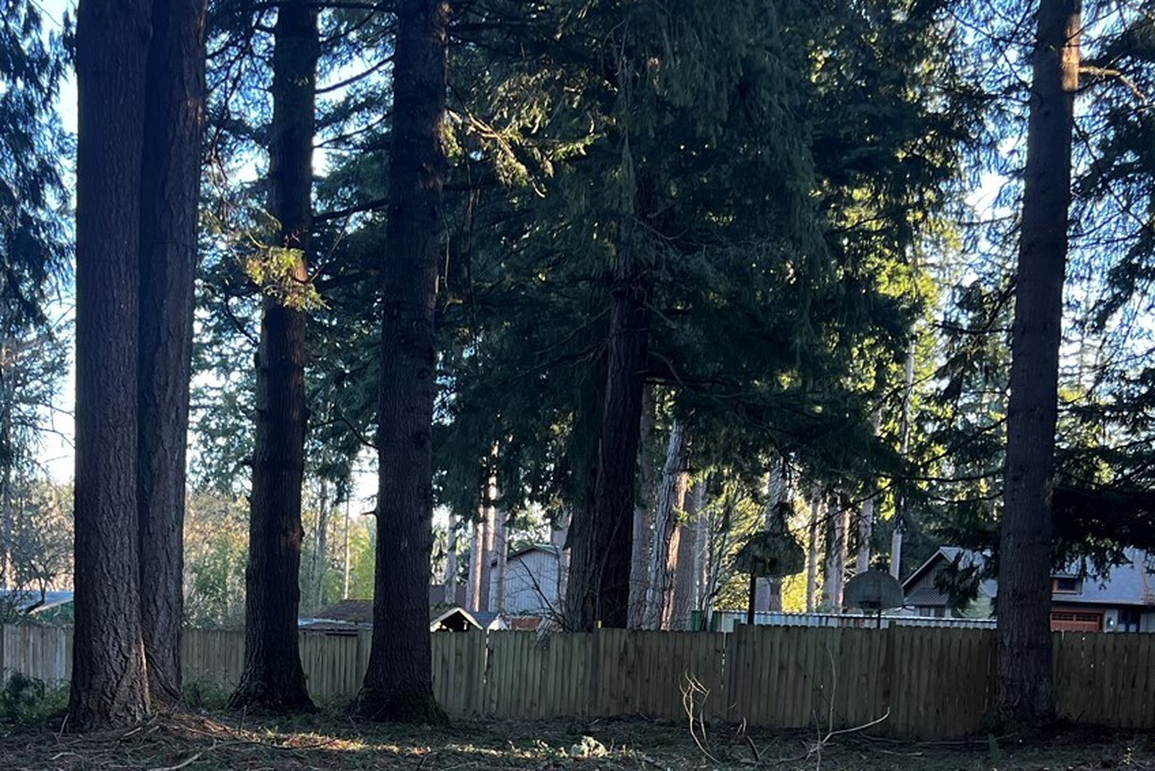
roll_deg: -2.6
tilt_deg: -4.6
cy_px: 746
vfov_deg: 25.4
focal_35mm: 51
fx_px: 1637
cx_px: 278
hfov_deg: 37.8
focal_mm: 5.7
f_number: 1.5
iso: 80
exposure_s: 1/121
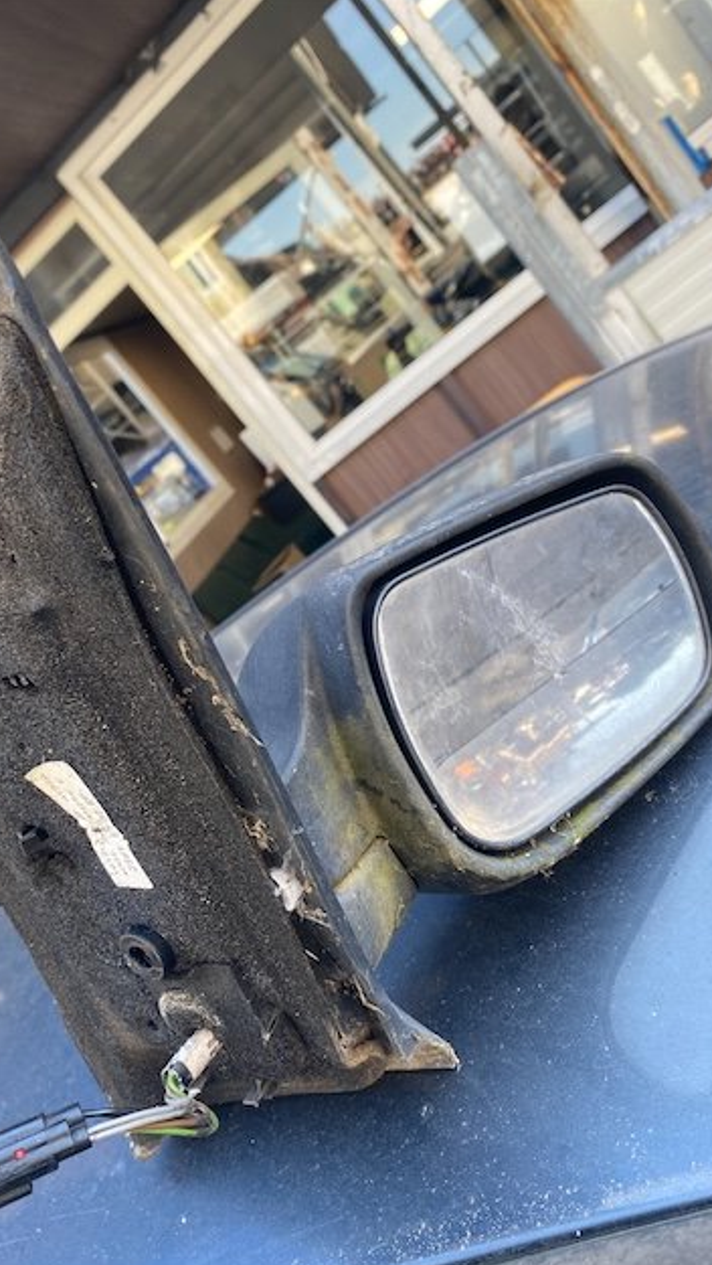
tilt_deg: -9.6
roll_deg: +41.2
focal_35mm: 29
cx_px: 259
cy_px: 644
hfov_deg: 39.9
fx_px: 972
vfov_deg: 66.0
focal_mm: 4.25
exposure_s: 1/122
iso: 40
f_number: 1.8
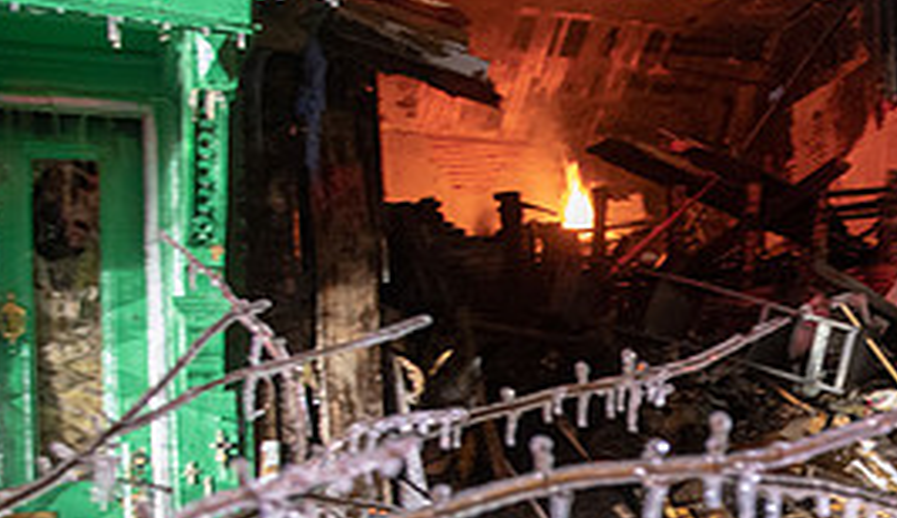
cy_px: 521
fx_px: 1340
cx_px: 838
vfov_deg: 21.1
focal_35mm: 56
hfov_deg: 34.5
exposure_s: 1/13
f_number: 4
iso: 2500
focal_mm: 16
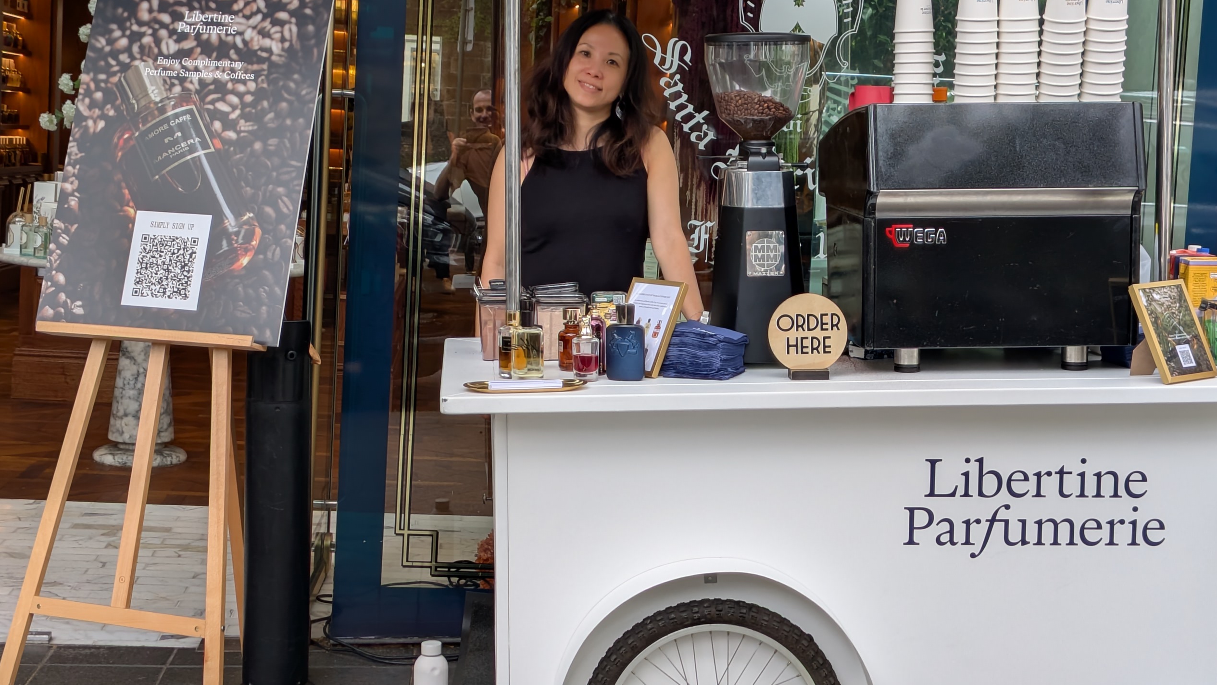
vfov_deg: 22.2
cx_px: 615
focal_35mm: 54
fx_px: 1743
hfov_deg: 38.5
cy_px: 274
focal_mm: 4.53
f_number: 1.7
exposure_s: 1/368
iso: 42
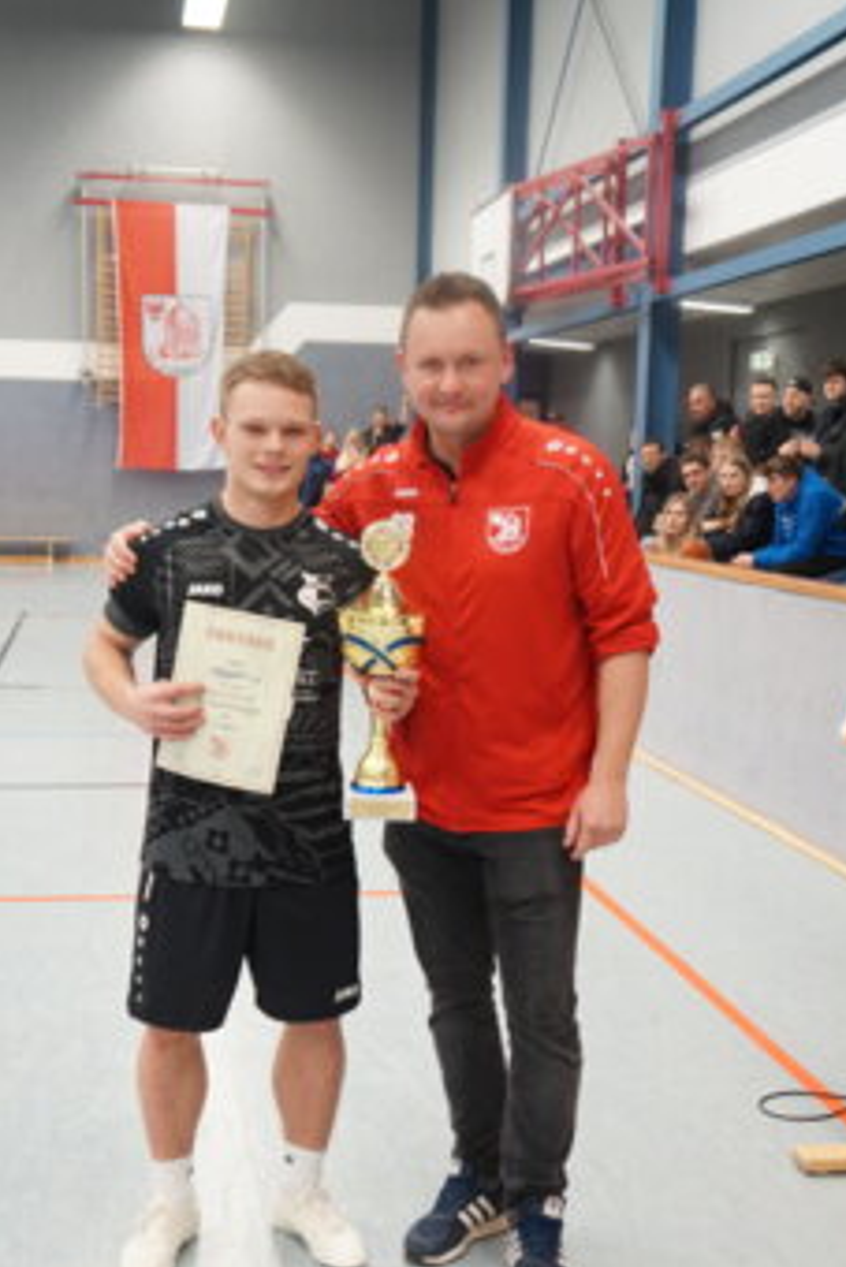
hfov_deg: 28.3
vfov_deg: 41.3
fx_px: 1676
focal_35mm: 48
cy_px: 742
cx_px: 369
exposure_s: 1/60
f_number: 4
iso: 1250
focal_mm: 27
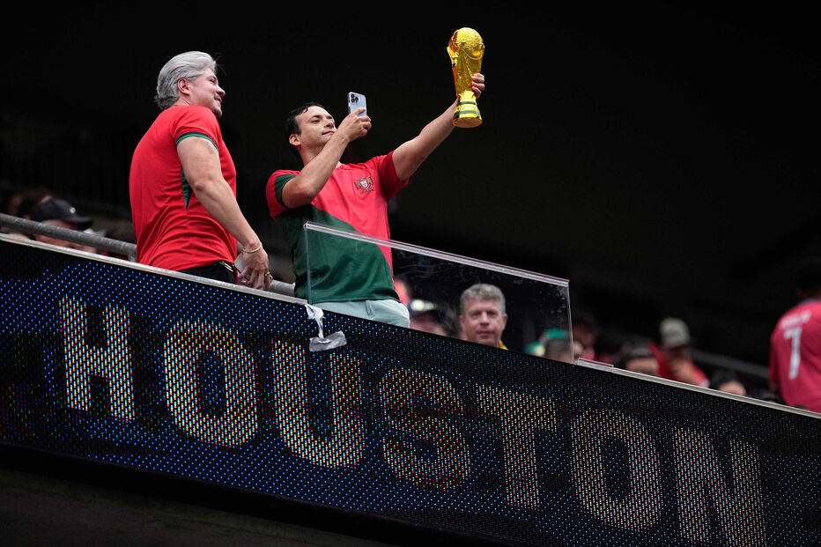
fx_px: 9120
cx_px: 410
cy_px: 274
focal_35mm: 400
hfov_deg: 5.2
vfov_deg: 3.4
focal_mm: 400
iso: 2500
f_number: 2.8
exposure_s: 1/2500
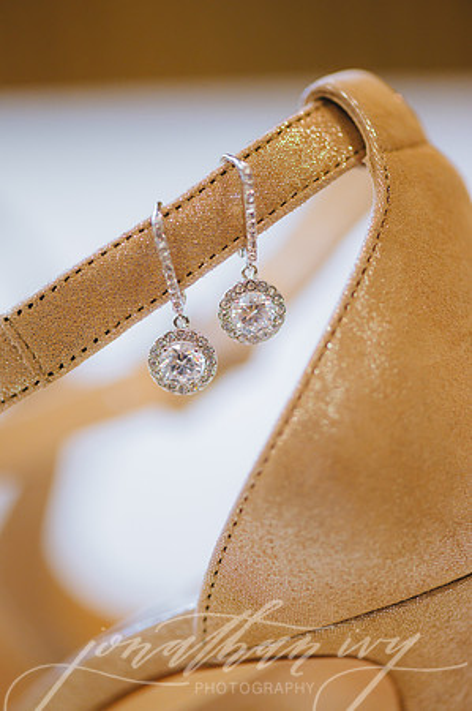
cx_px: 236
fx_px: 2070
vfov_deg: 19.5
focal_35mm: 105
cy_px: 356
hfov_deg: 13.0
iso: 1250
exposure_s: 1/200
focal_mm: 105
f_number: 3.3
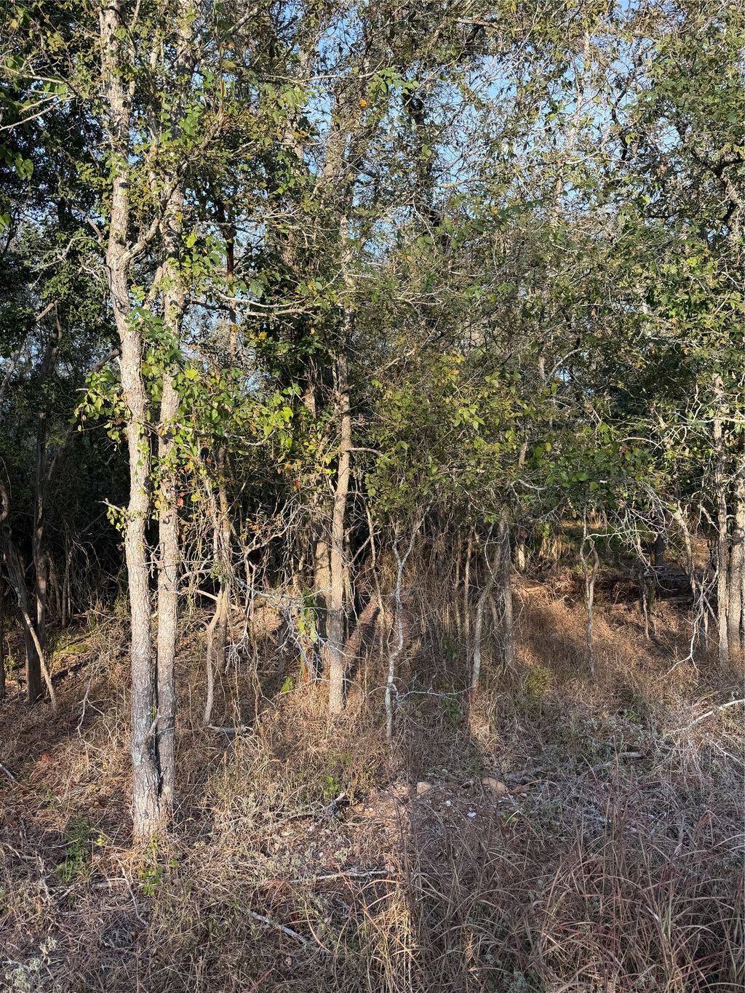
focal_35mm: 24
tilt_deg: -1.0
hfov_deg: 56.8
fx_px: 689
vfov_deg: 71.6
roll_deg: +0.9
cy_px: 496
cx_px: 372
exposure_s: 1/702
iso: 80
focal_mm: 6.76
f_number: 1.78
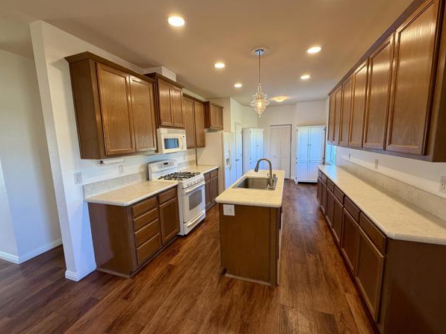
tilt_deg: -6.7
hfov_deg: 98.2
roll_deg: +2.2
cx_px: 223
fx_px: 193
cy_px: 166
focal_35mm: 15
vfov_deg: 81.8
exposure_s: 1/60
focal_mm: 2.22
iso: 200
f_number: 2.2
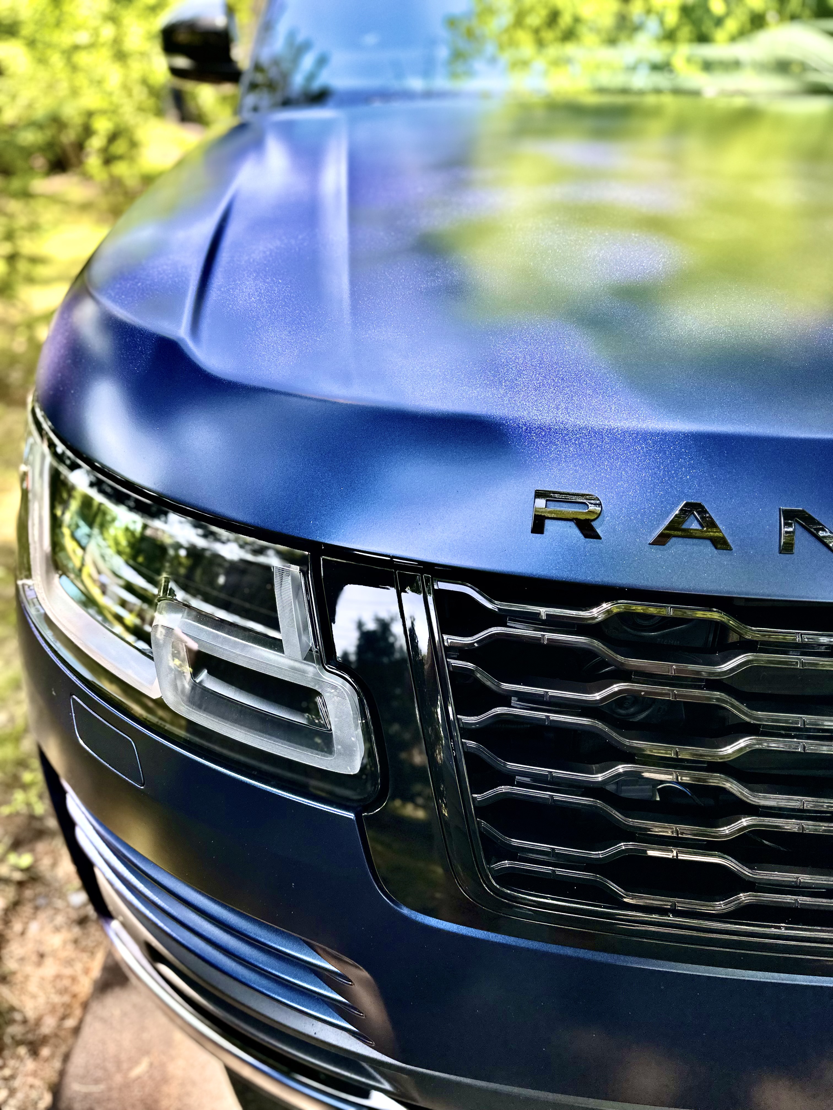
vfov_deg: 71.6
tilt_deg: -31.9
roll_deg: -0.5
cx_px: 416
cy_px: 555
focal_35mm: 24
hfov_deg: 56.8
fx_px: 770
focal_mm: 6.86
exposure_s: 1/724
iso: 80
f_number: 1.78
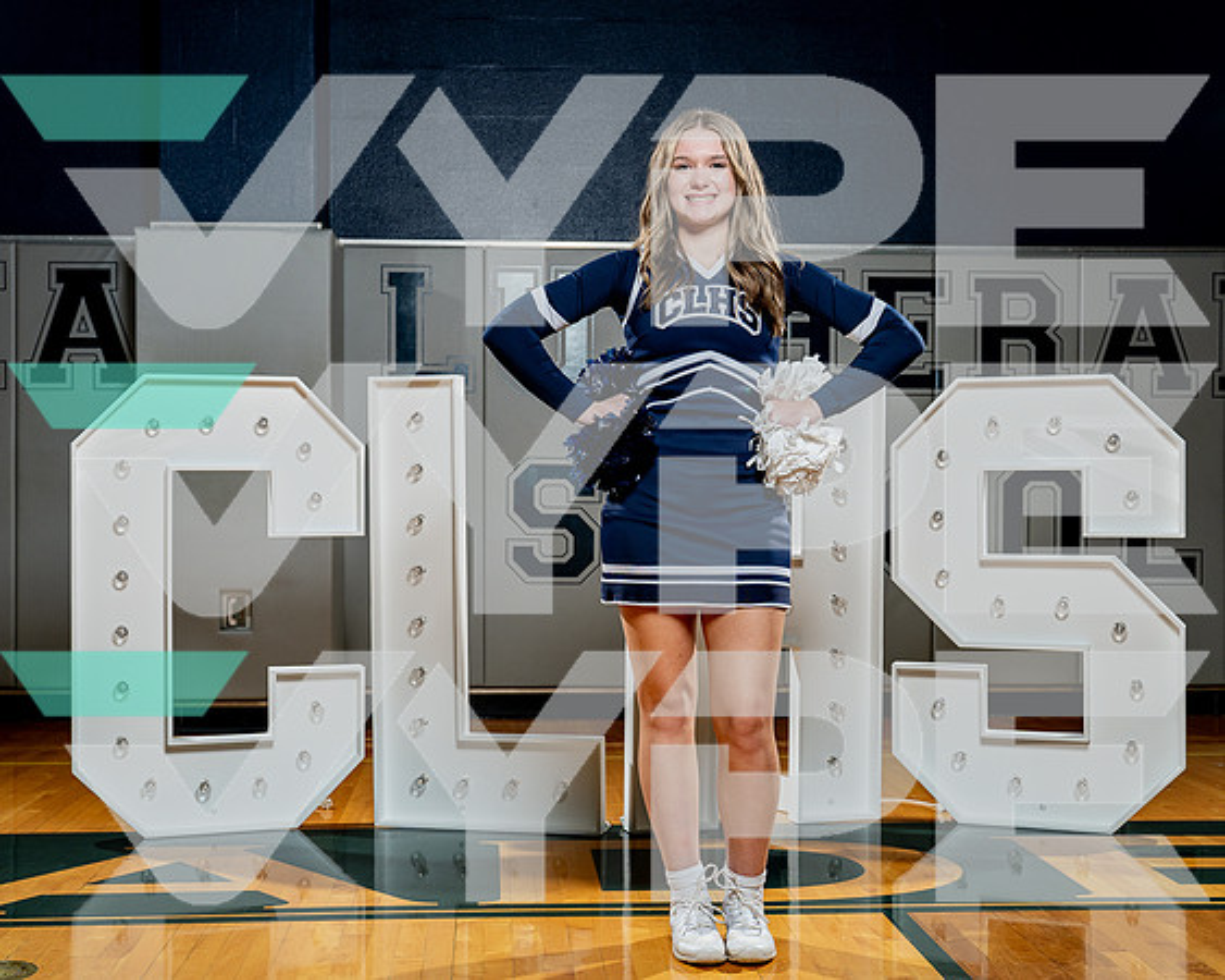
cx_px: 578
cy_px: 489
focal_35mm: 45
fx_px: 1644
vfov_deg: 33.2
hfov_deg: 40.9
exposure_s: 1/250
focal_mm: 37
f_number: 5.6
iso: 250
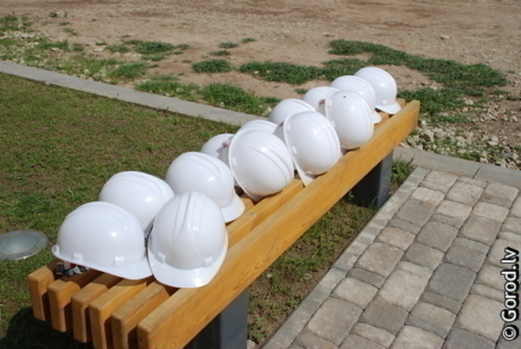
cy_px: 174
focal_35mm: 39
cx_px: 260
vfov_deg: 34.3
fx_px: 565
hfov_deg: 49.5
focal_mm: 26
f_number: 6.7
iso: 250
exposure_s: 1/1500
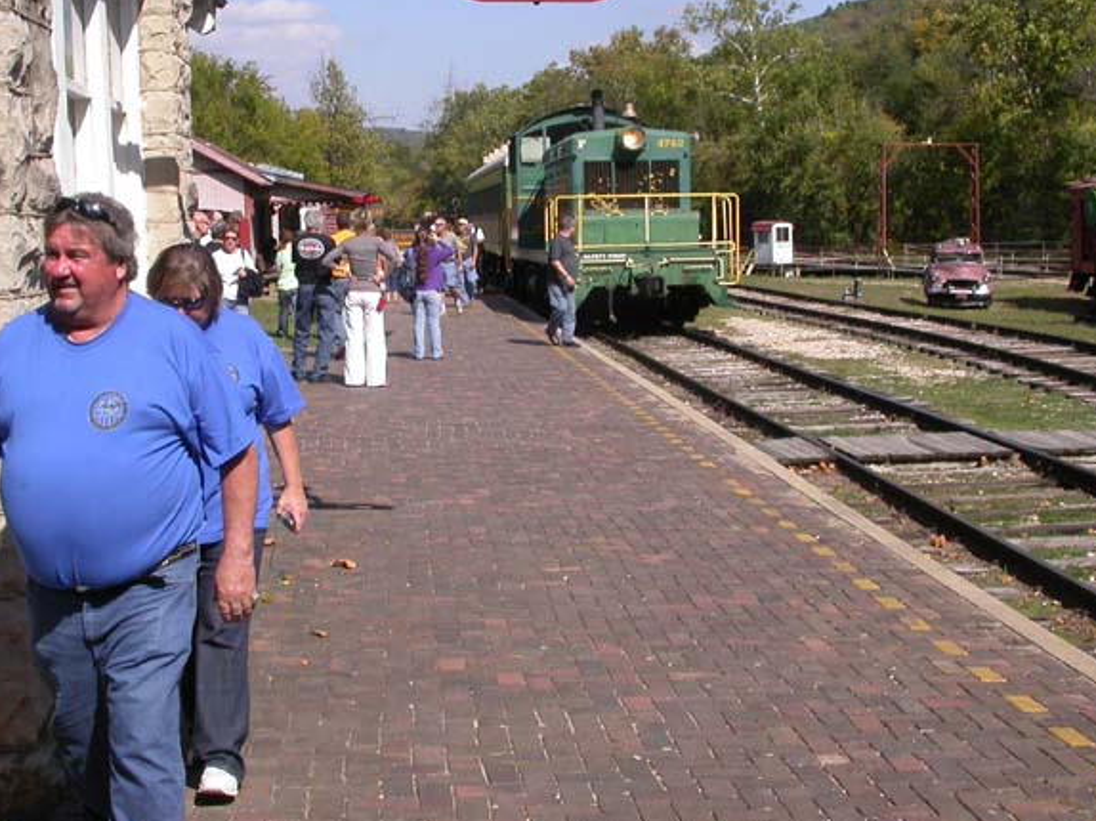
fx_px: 1677
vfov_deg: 27.4
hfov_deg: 36.1
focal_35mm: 53
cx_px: 483
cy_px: 307
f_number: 7.5
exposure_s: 1/342
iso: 100
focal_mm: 7.85
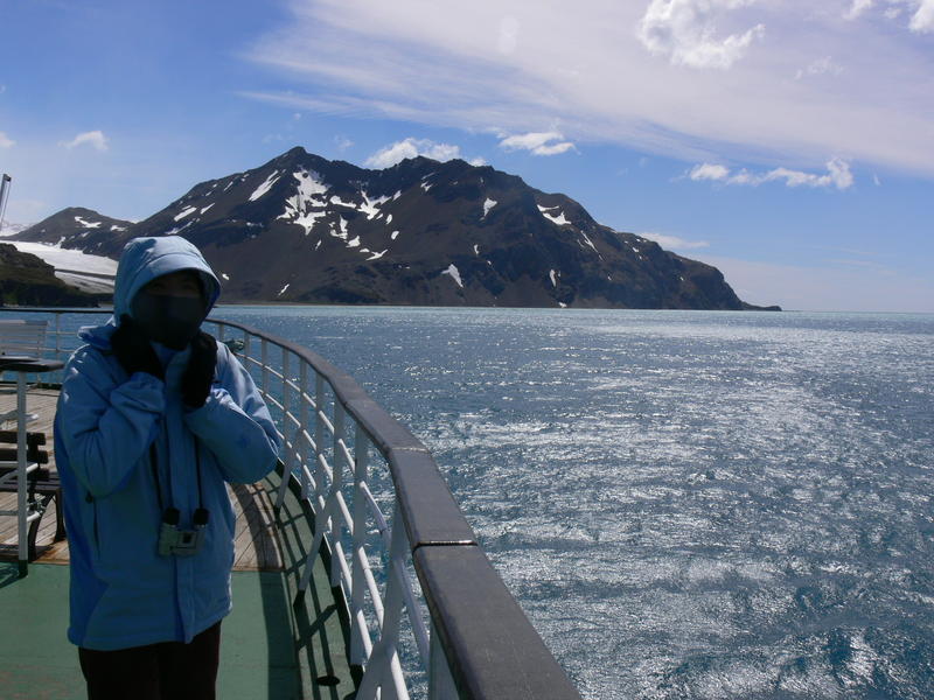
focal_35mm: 35
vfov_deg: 40.7
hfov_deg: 52.6
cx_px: 467
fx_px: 944
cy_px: 350
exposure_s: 1/400
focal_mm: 7.4
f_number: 8
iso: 80
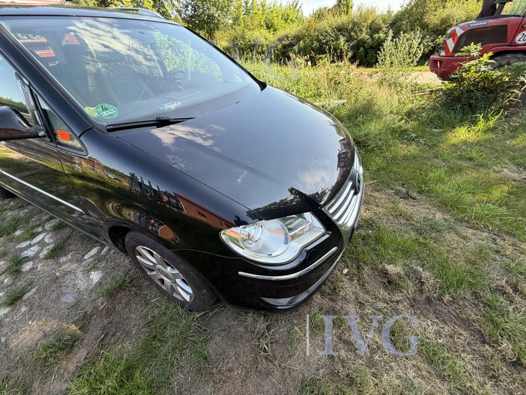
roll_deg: +13.9
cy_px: 198
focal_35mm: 14
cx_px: 263
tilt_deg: -33.7
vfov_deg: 85.7
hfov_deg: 102.1
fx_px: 213
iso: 40
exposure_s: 1/176
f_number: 2.2
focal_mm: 2.22
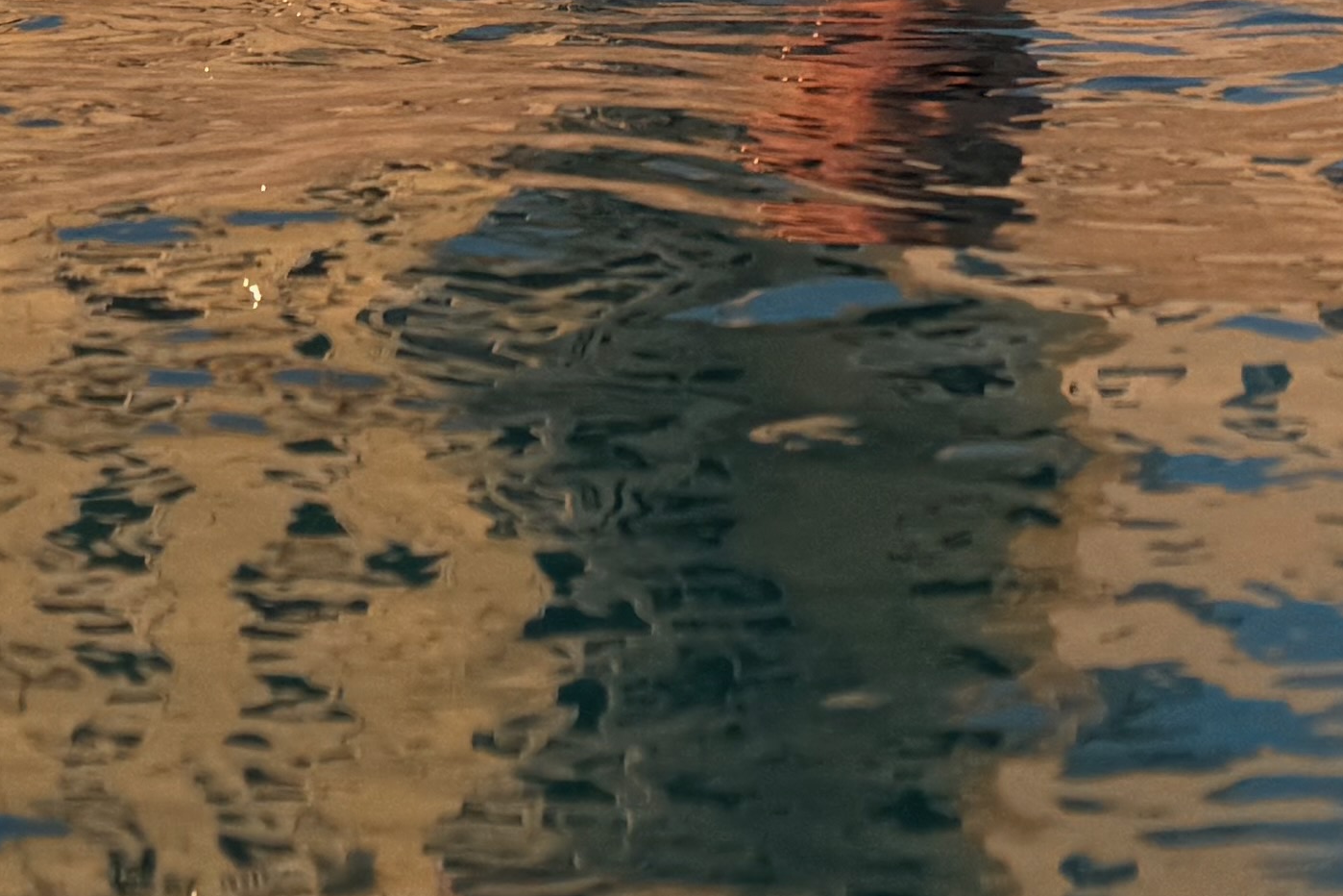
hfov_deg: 19.9
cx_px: 926
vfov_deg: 11.7
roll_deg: -3.2
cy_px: -1022
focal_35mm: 102
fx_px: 3805
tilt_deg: +8.9
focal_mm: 6.76
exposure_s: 1/1122
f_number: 1.78
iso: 80
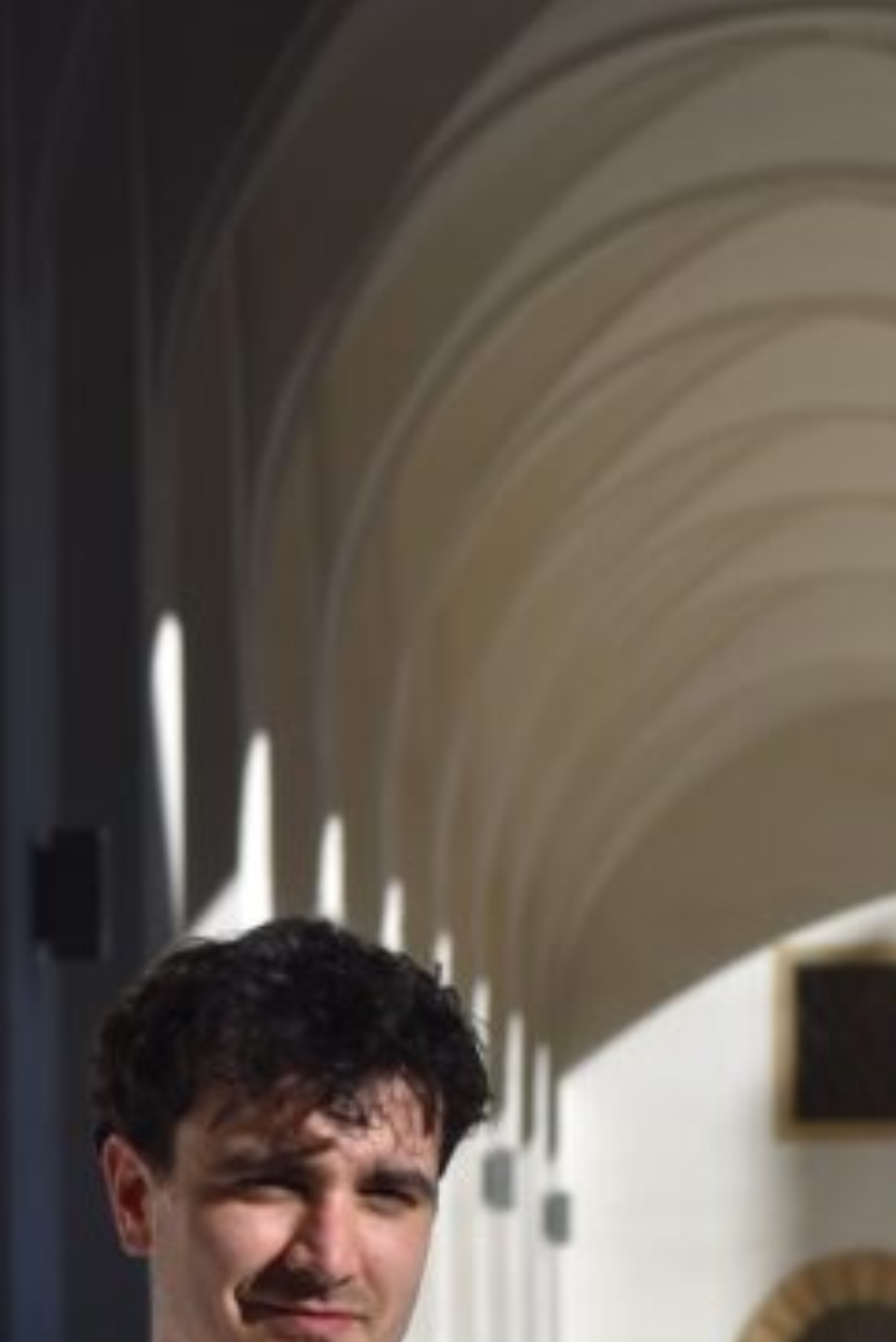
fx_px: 11114
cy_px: 1361
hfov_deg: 4.6
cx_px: 790
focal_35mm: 298
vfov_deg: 6.9
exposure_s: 1/500
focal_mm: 70
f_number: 8
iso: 100
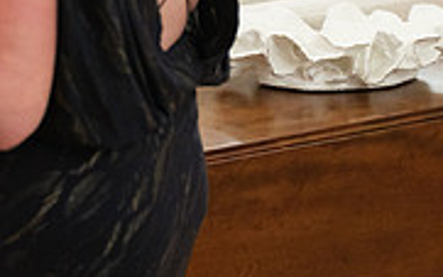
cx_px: -250
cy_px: -138
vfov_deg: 10.4
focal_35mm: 121
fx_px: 1460
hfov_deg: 15.7
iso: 800
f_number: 1.8
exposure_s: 1/90
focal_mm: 24.9
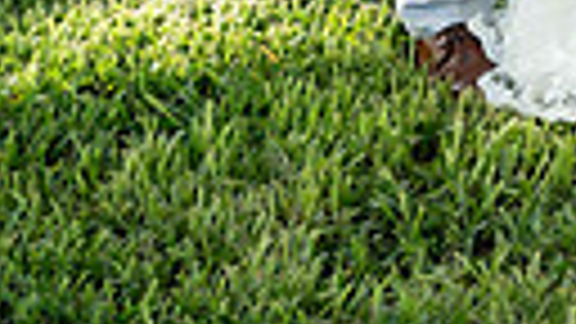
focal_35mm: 166
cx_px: 670
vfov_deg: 6.7
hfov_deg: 12.7
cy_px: -603
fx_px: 2535
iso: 500
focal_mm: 45
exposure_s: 1/500
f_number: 4
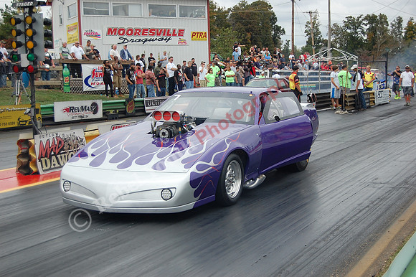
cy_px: 138
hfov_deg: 37.9
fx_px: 606
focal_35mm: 52
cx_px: 208
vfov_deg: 25.7
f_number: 4.8
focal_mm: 35
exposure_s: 1/1000
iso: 320
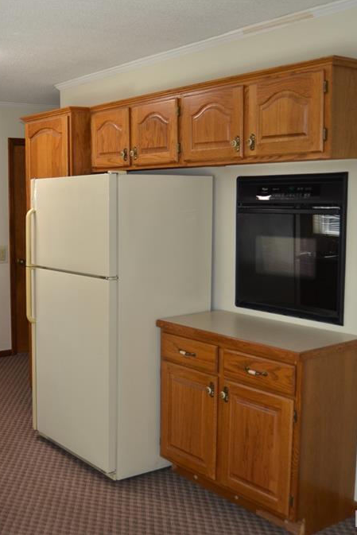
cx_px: 27
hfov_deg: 31.0
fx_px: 610
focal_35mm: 41
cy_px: 266
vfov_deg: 47.4
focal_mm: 18
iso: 400
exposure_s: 1/100
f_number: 3.5
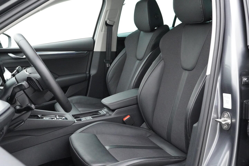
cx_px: 124
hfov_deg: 53.2
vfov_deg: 36.8
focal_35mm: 36
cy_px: 83
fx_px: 249
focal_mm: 24
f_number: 9
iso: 6400
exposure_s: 1/100
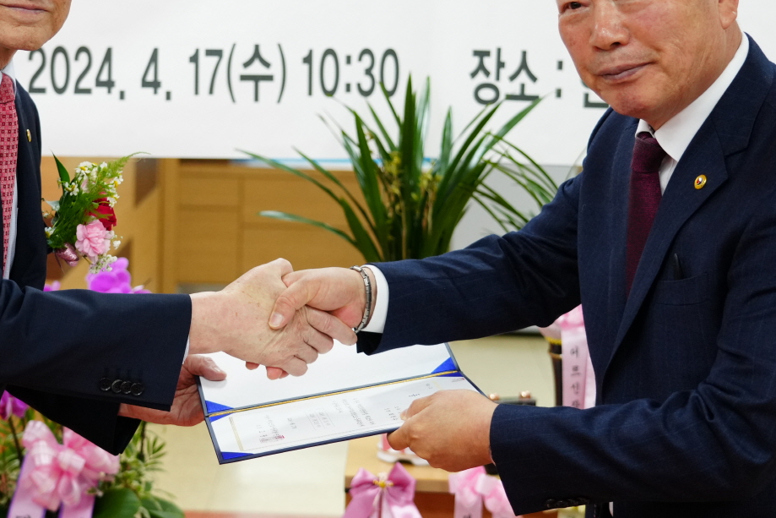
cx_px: 281
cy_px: 139
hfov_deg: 21.2
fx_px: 2070
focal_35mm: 96
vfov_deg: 14.2
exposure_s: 1/160
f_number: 4
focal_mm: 49
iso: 1600
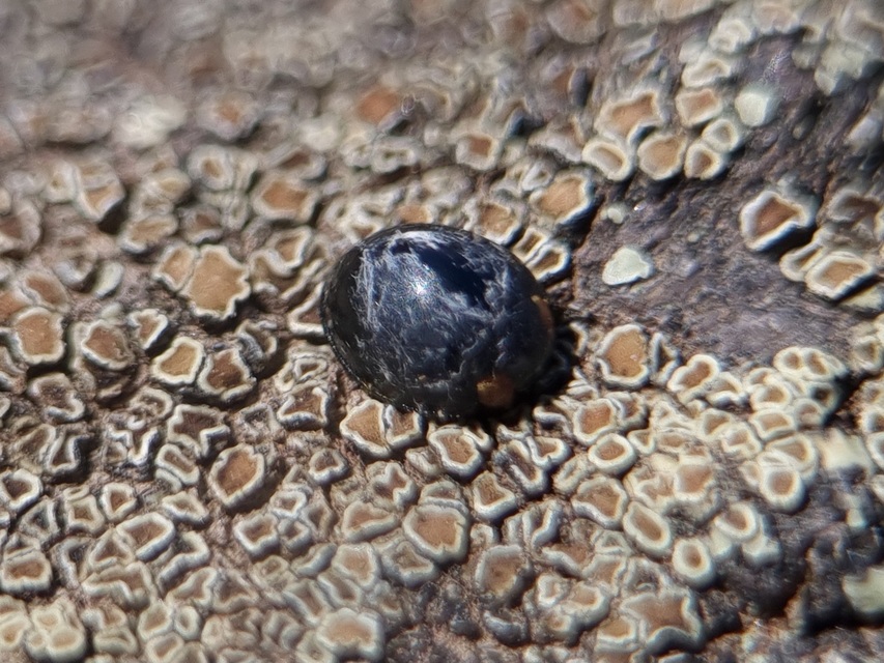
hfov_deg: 67.3
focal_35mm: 26
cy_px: 332
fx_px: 664
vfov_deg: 53.1
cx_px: 442
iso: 50
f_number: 1.8
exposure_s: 1/2500
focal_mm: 5.4
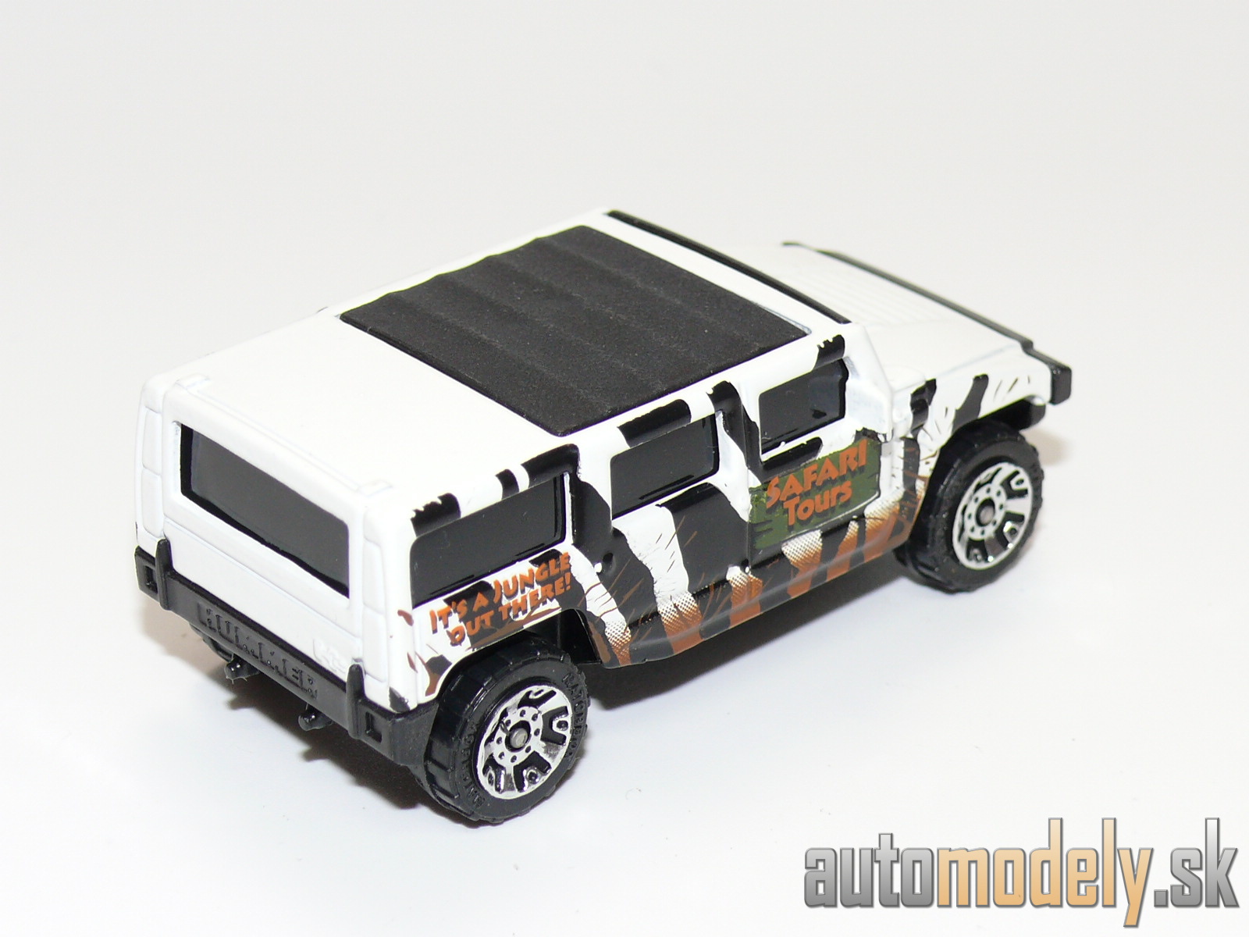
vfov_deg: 15.9
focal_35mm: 93
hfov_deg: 21.1
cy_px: 468
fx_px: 3356
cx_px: 624
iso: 100
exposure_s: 1/30
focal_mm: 12.7
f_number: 4
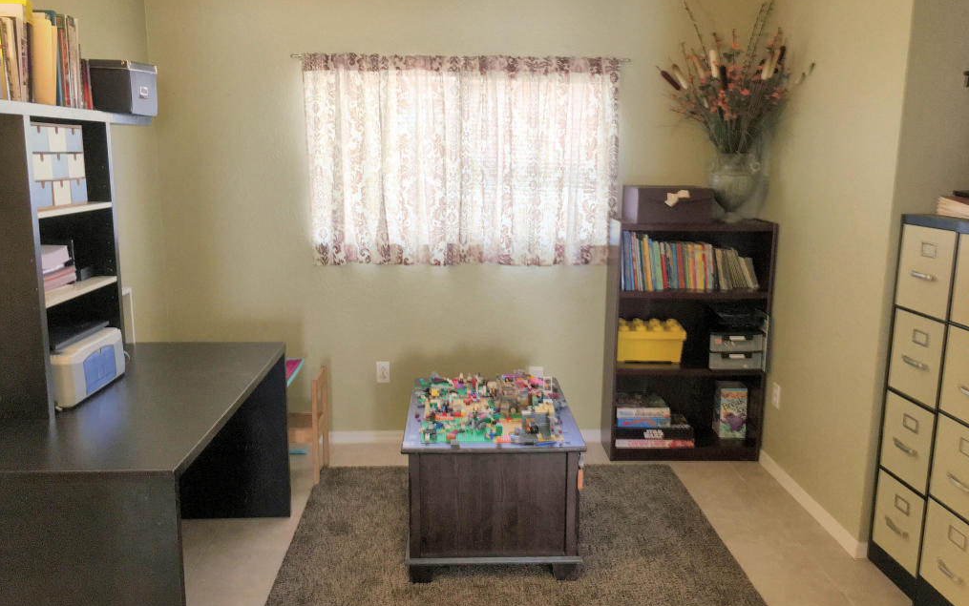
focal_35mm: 31
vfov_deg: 40.6
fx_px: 819
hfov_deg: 61.2
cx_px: 488
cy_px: 326
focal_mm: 4.15
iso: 250
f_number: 2.2
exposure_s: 1/15
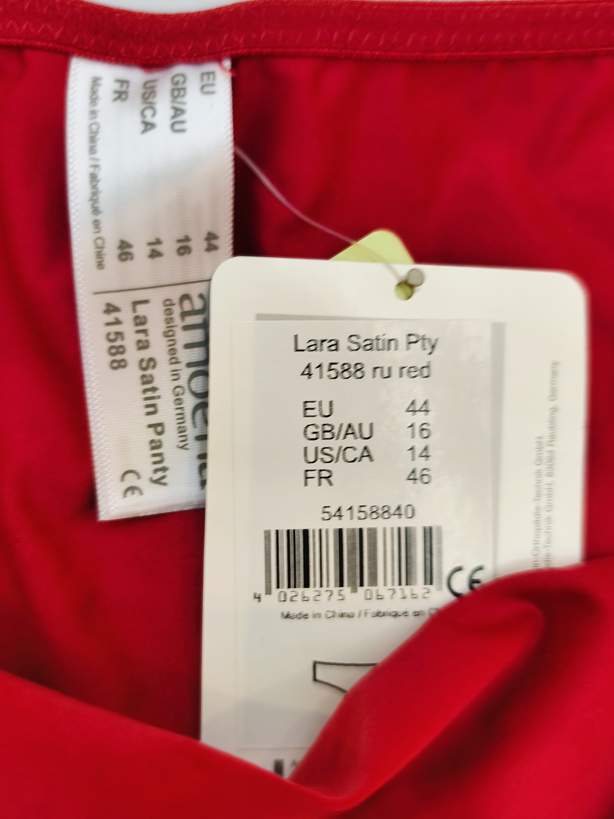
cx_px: 307
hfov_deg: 44.2
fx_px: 757
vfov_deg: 56.8
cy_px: 410
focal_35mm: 32
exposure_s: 1/30
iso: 160
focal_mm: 6.14
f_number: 1.65
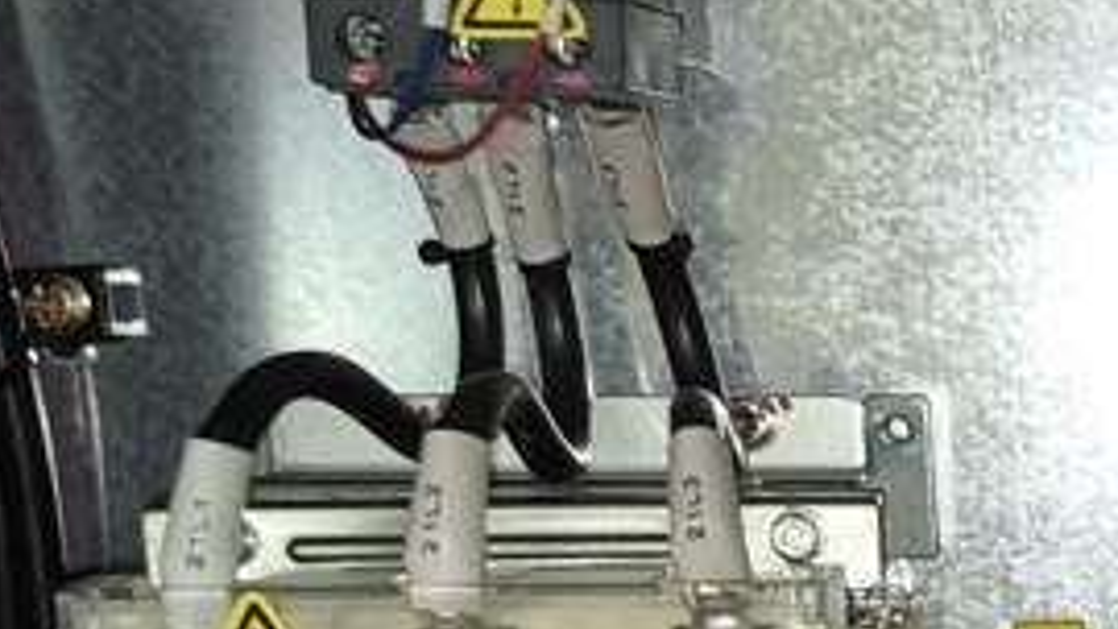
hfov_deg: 16.5
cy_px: 968
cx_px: 1656
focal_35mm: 119
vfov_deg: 9.9
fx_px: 3528
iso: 125
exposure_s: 1/11
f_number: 1.8
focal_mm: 5.4
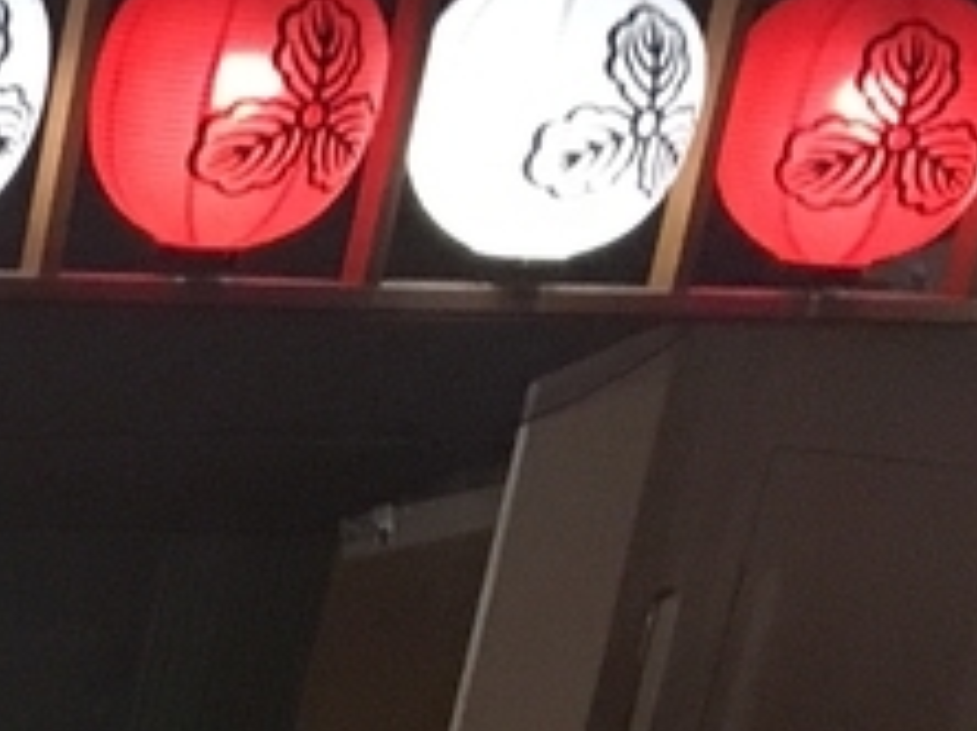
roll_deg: -4.0
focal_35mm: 157
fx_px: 4426
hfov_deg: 10.7
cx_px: -1382
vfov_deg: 8.6
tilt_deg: -23.8
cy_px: 1709
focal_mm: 4.15
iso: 200
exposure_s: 1/24
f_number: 2.2
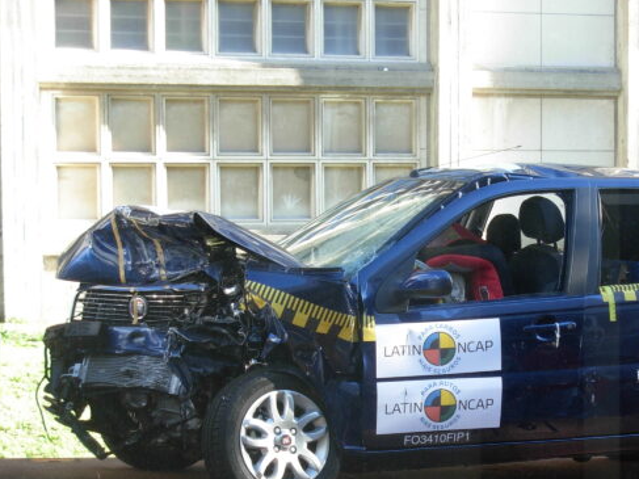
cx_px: 483
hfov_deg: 19.3
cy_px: 335
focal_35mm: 101
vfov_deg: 14.6
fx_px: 1864
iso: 79
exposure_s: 1/62.1
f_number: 3.4
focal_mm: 10.5
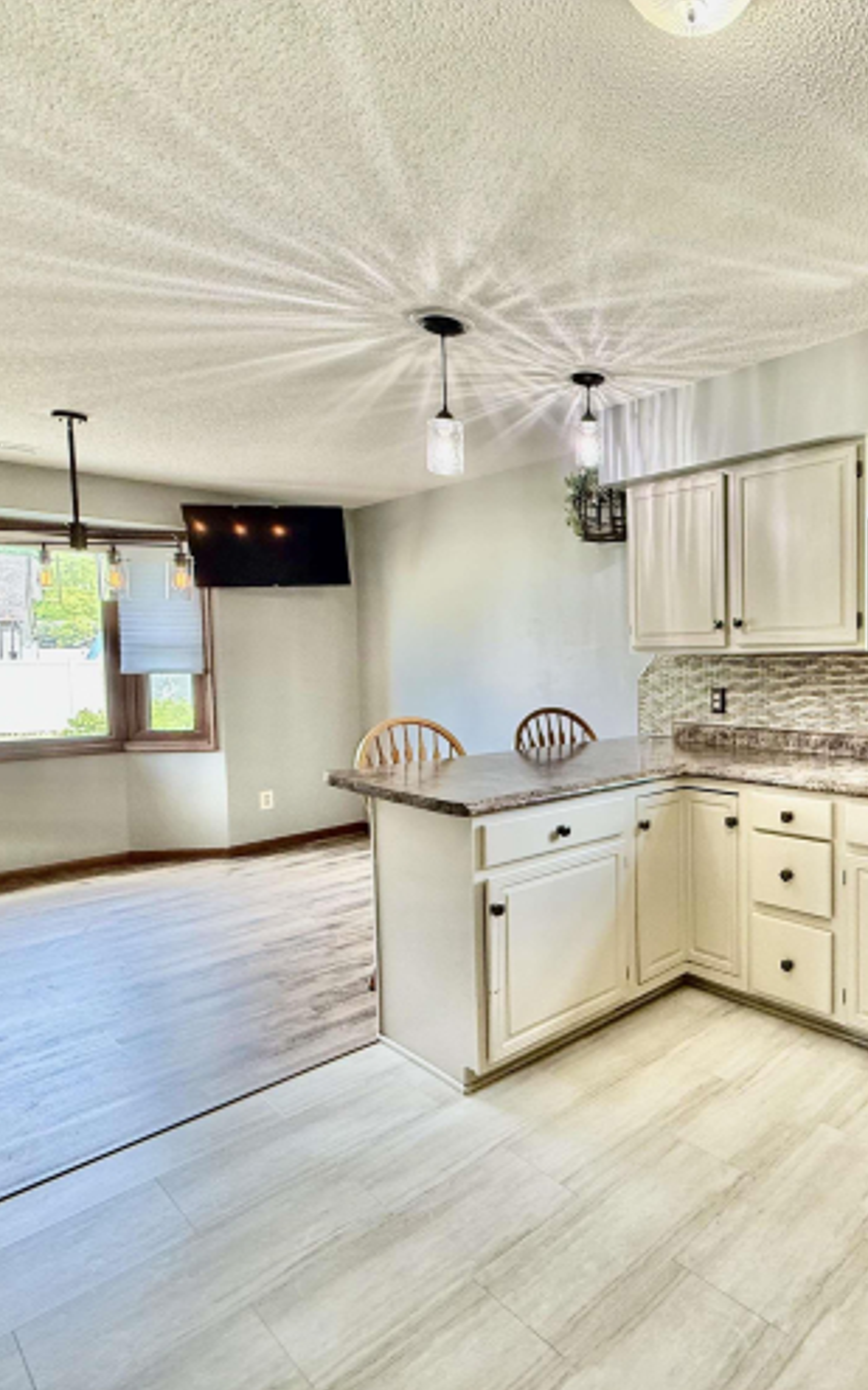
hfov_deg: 54.0
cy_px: 696
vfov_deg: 85.1
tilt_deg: -1.1
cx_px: 737
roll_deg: +1.0
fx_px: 758
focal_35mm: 20
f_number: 2.2
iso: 250
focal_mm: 2.22
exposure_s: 1/120
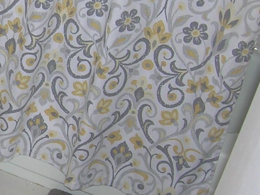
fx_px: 826
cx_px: -53
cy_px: 57
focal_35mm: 110
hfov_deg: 17.1
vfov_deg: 13.4
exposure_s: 1/60.1
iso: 50
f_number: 2.9
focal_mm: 5.7
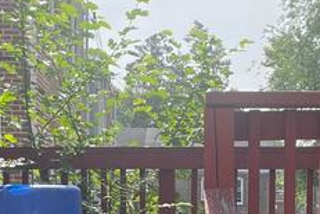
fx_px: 1067
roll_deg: +0.2
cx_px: 173
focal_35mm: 120
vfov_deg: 11.2
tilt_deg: -2.7
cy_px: 246
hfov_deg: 17.1
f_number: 1.6
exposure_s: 1/1435
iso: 32
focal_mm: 4.2
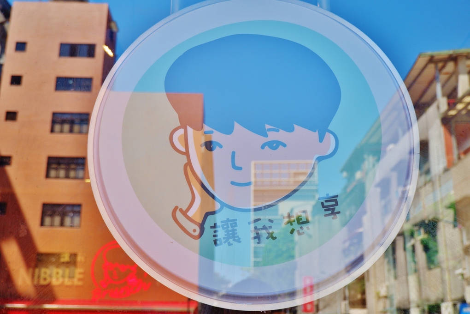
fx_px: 535
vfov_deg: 32.6
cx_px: 235
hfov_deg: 47.4
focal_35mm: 41
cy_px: 157
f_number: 4.4
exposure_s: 1/250
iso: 200
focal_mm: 27.1
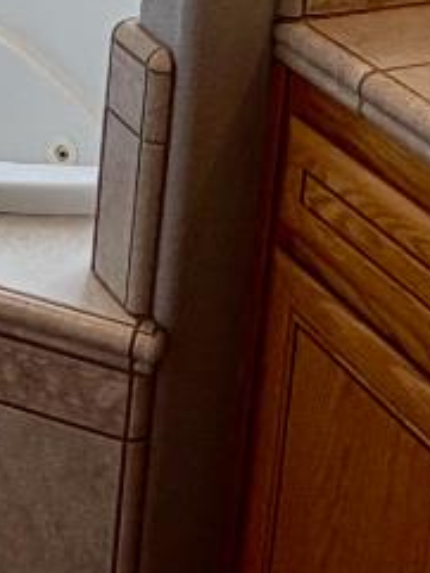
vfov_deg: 19.7
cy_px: -270
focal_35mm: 87
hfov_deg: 16.6
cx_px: -17
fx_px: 1440
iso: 25
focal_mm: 2.22
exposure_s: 1/120
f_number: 2.2
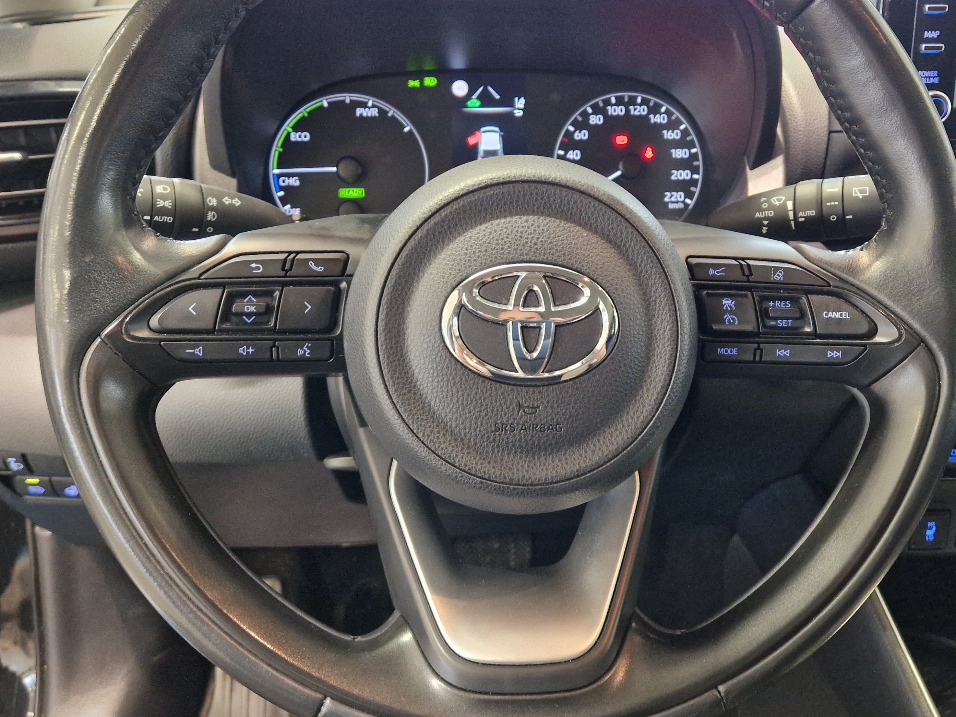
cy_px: 303
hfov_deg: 55.3
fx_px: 911
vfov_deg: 42.8
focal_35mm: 33
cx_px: 519
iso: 800
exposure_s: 1/100
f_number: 1.8
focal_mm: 5.4
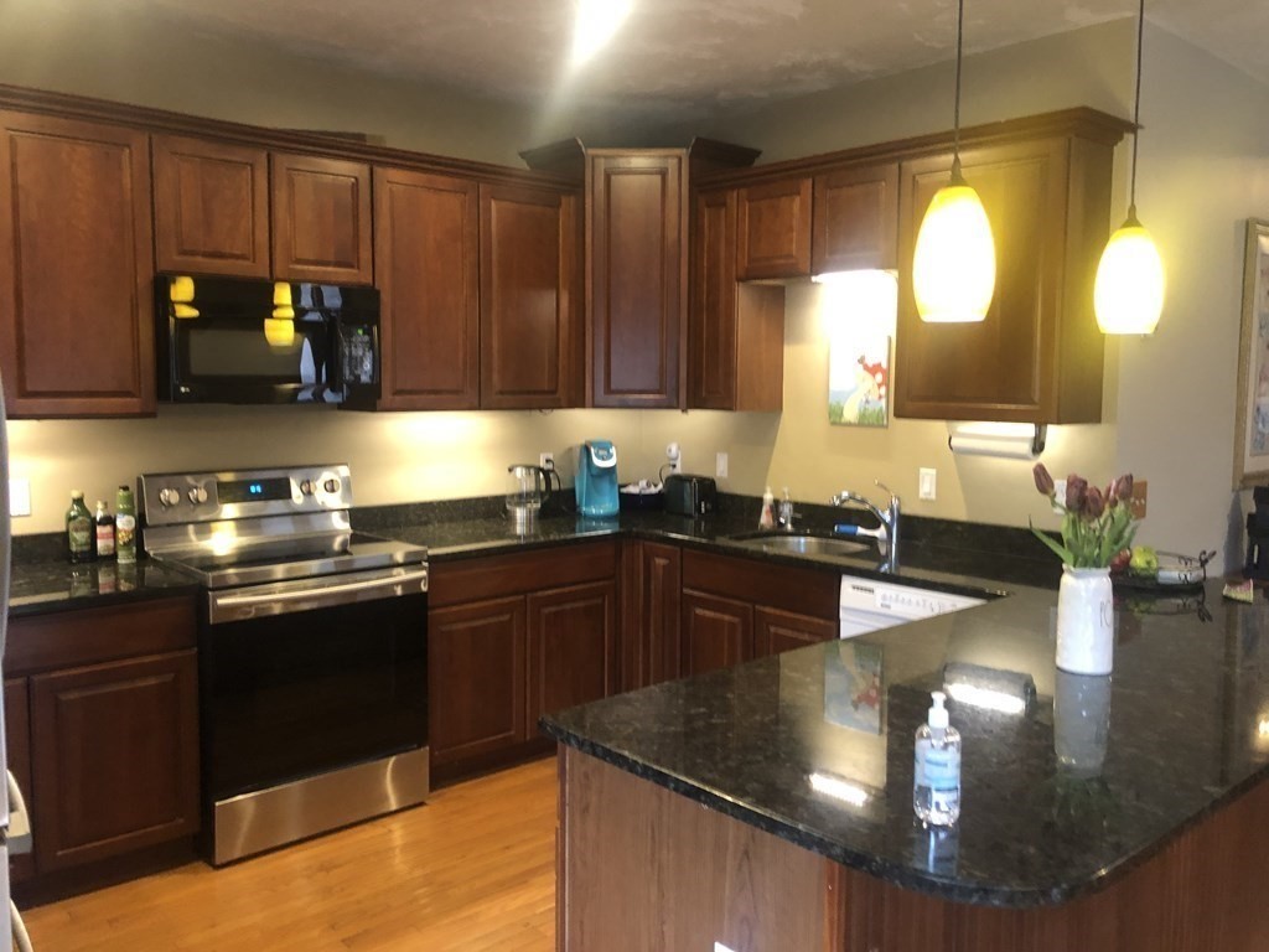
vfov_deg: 49.7
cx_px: 634
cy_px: 476
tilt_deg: -6.1
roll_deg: -2.0
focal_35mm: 28
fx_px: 1026
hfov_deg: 63.4
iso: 100
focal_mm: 3.99
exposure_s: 1/9
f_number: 1.8
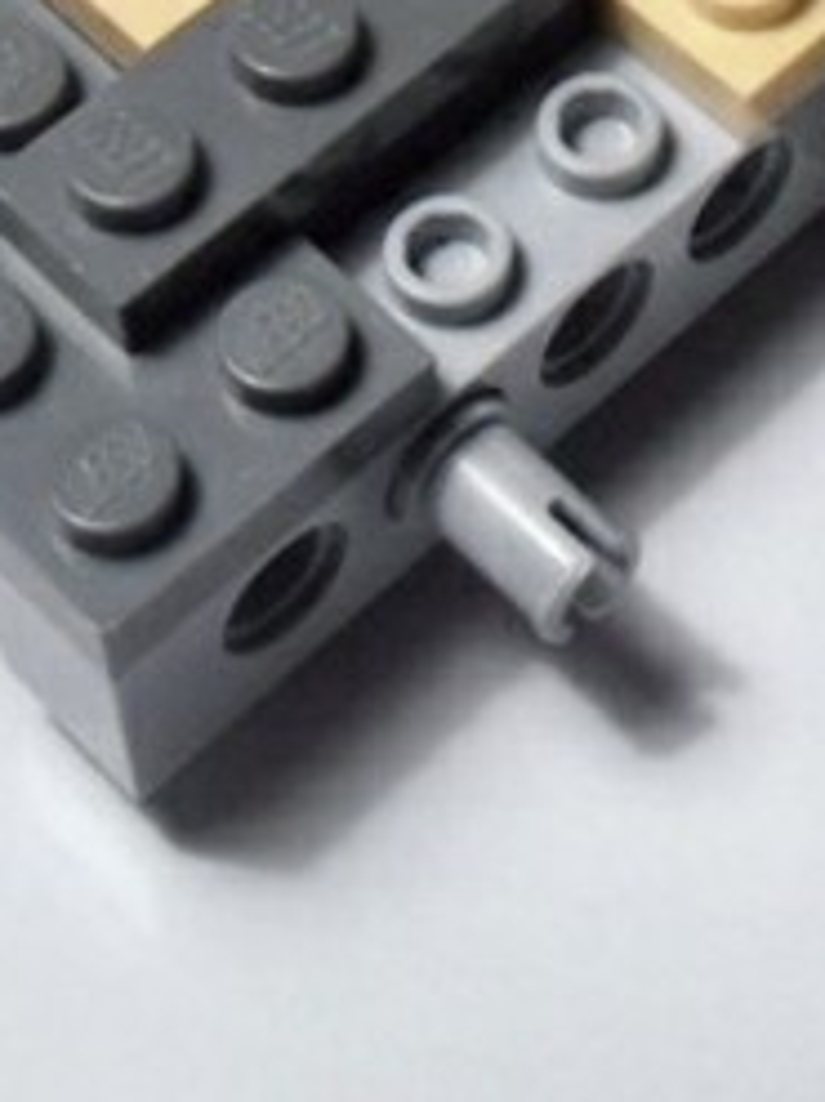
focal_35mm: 135
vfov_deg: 14.0
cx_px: 705
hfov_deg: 10.9
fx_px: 4294
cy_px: -390
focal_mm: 6.61
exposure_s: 1/50
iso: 80
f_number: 3.9
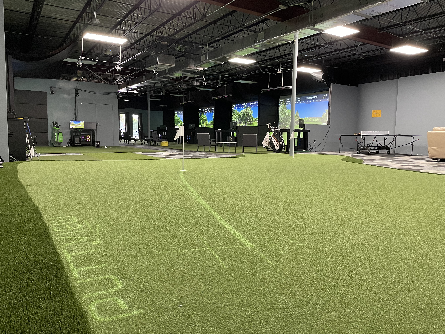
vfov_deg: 53.1
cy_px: 167
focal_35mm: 26
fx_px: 334
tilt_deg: -5.2
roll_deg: -1.1
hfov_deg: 67.3
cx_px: 222
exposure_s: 1/40
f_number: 1.6
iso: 320
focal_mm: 4.2
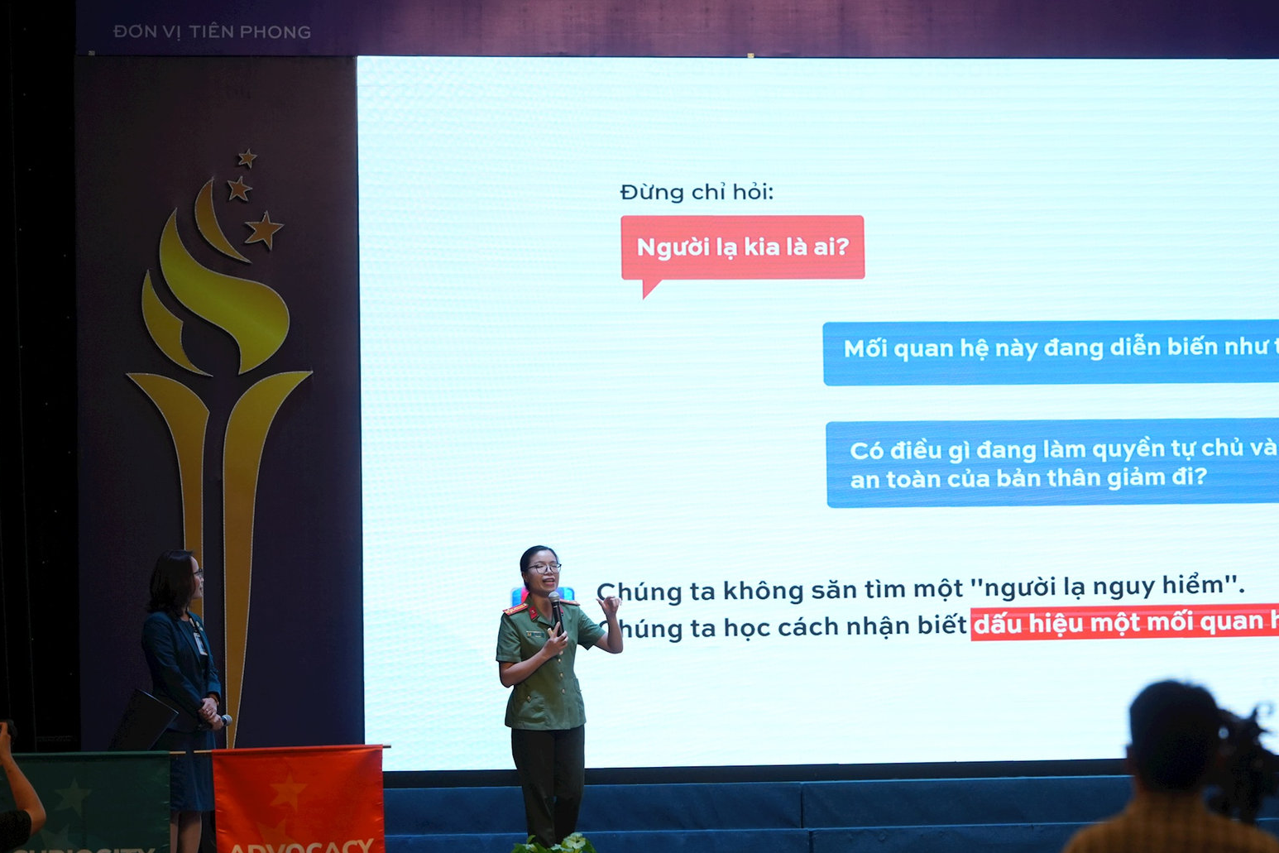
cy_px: 492
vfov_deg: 9.3
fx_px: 5223
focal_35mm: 147
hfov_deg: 13.9
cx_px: 829
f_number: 2.8
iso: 1600
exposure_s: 1/640
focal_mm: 111
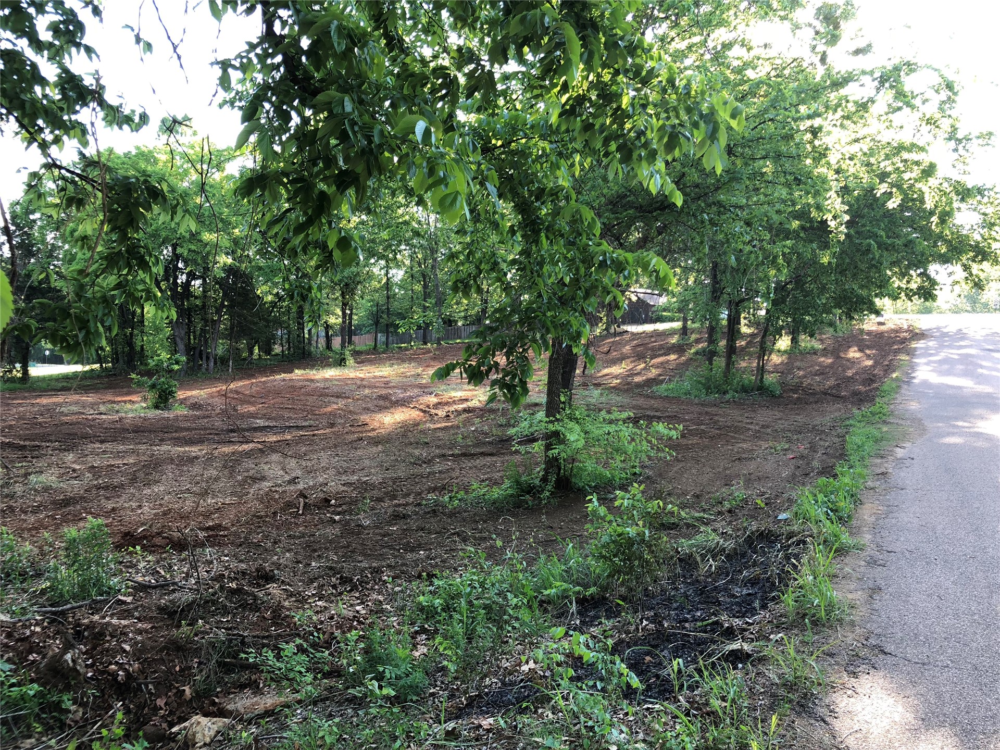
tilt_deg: -5.0
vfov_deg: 49.7
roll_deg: -1.4
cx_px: 500
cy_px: 375
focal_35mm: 28
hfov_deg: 63.4
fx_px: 809
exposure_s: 1/90
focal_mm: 3.99
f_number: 1.8
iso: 25
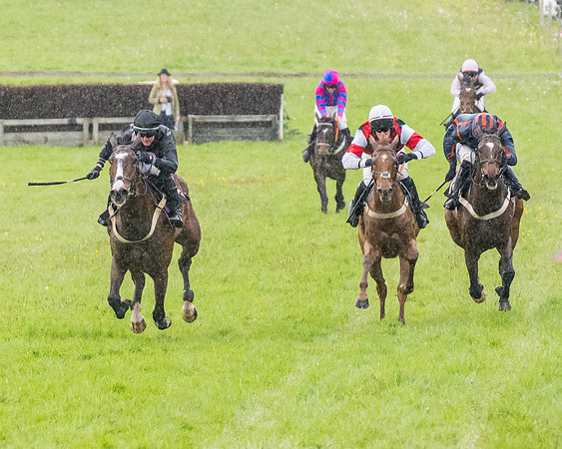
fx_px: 8508
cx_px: 398
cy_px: 287
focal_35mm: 512
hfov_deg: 3.8
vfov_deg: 3.0
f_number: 4
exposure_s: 1/800
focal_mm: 165
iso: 2000
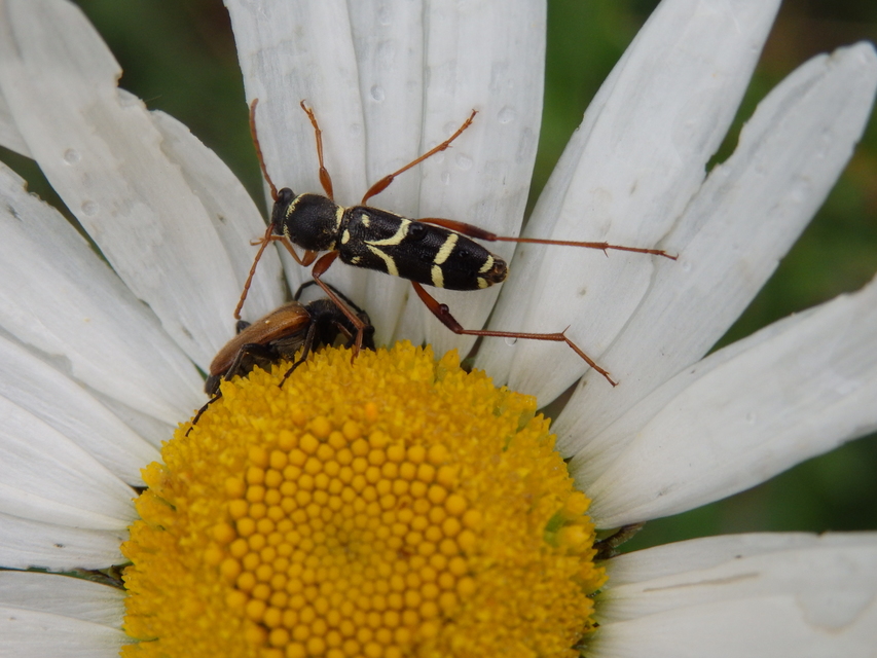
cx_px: 438
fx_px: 1672
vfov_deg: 22.3
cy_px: 329
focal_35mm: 66
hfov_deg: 29.4
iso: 250
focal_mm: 11.9
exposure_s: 1/100
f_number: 4.4
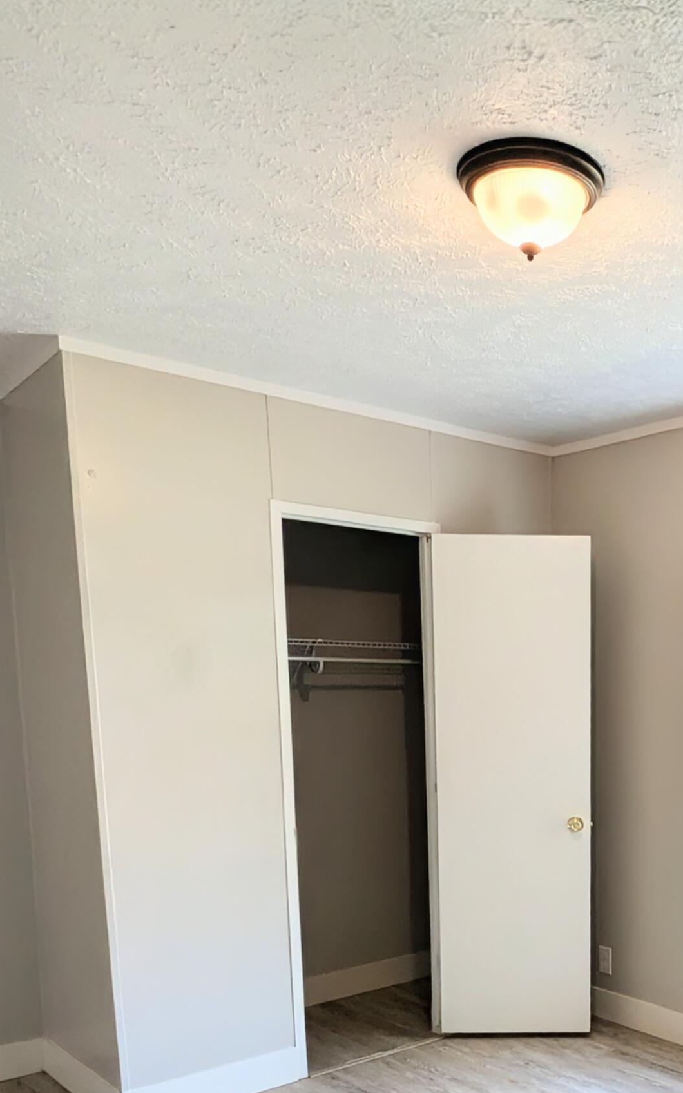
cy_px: 712
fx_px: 893
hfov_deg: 39.8
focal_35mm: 30
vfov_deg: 61.6
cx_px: 566
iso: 64
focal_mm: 2.35
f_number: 2.2
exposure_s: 1/81.3
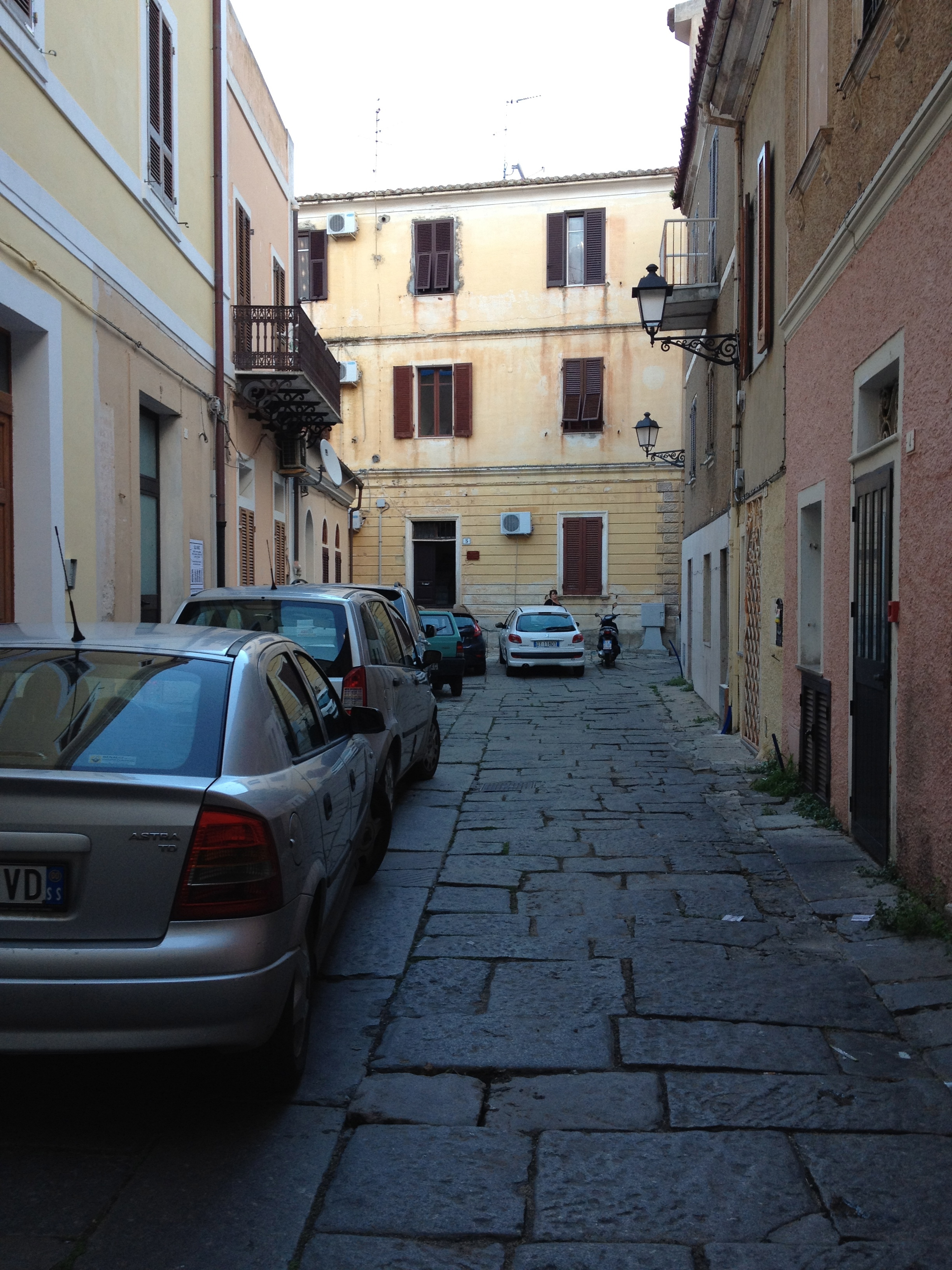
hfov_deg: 40.7
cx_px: 476
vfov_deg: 52.6
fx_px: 1283
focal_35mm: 35
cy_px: 635
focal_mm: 4.28
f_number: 2.4
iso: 64
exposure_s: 1/60
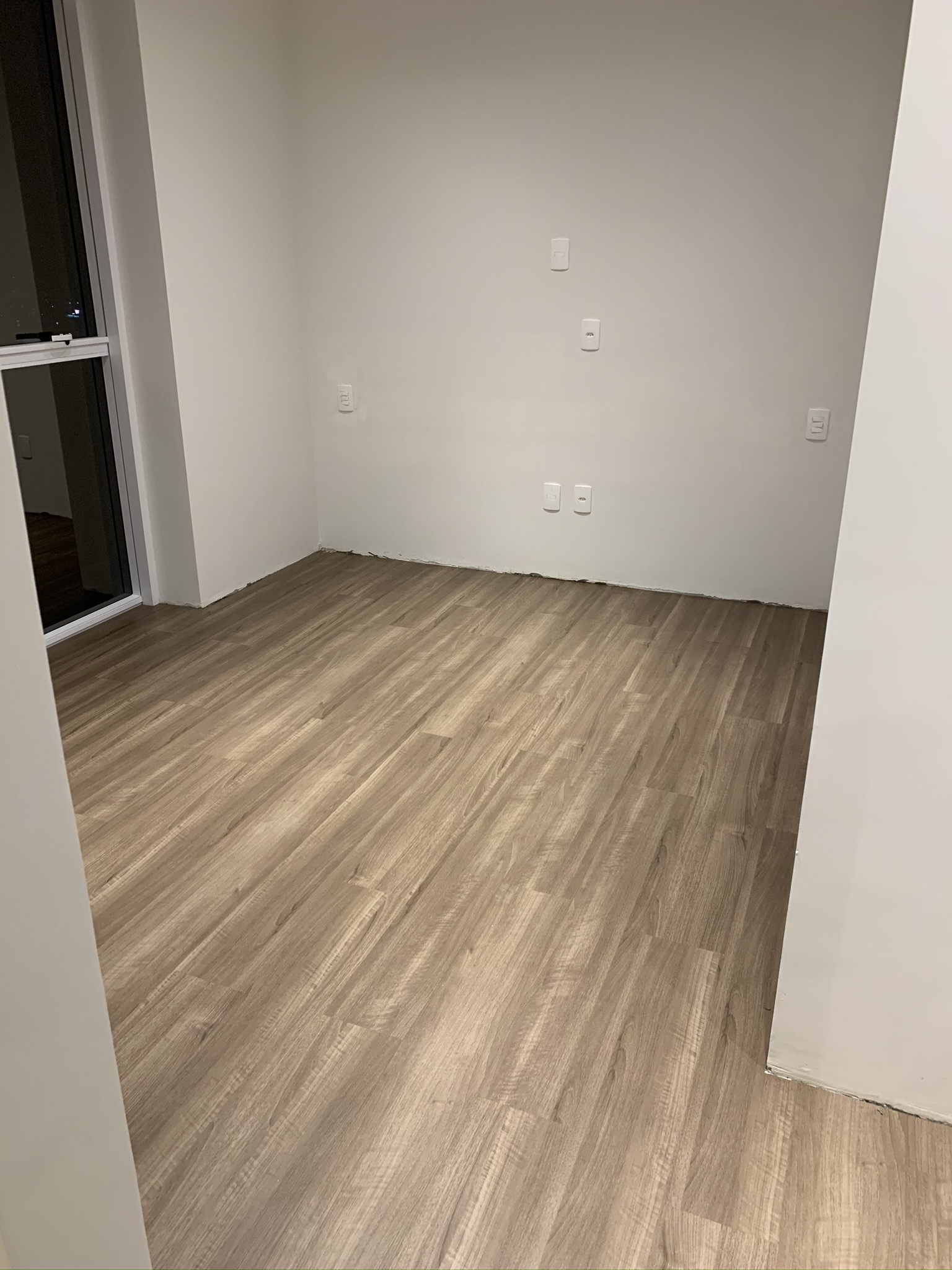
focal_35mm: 26
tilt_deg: -19.0
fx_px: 953
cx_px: 476
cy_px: 635
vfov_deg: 67.3
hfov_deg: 53.1
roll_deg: +0.6
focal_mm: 4.25
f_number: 1.8
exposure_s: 1/60
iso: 160
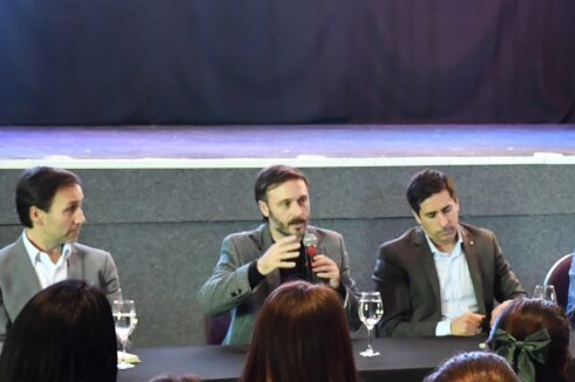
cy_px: 271
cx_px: 429
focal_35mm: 140
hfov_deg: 14.6
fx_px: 2235
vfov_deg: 9.8
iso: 2000
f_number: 5.6
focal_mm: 45
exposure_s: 1/80
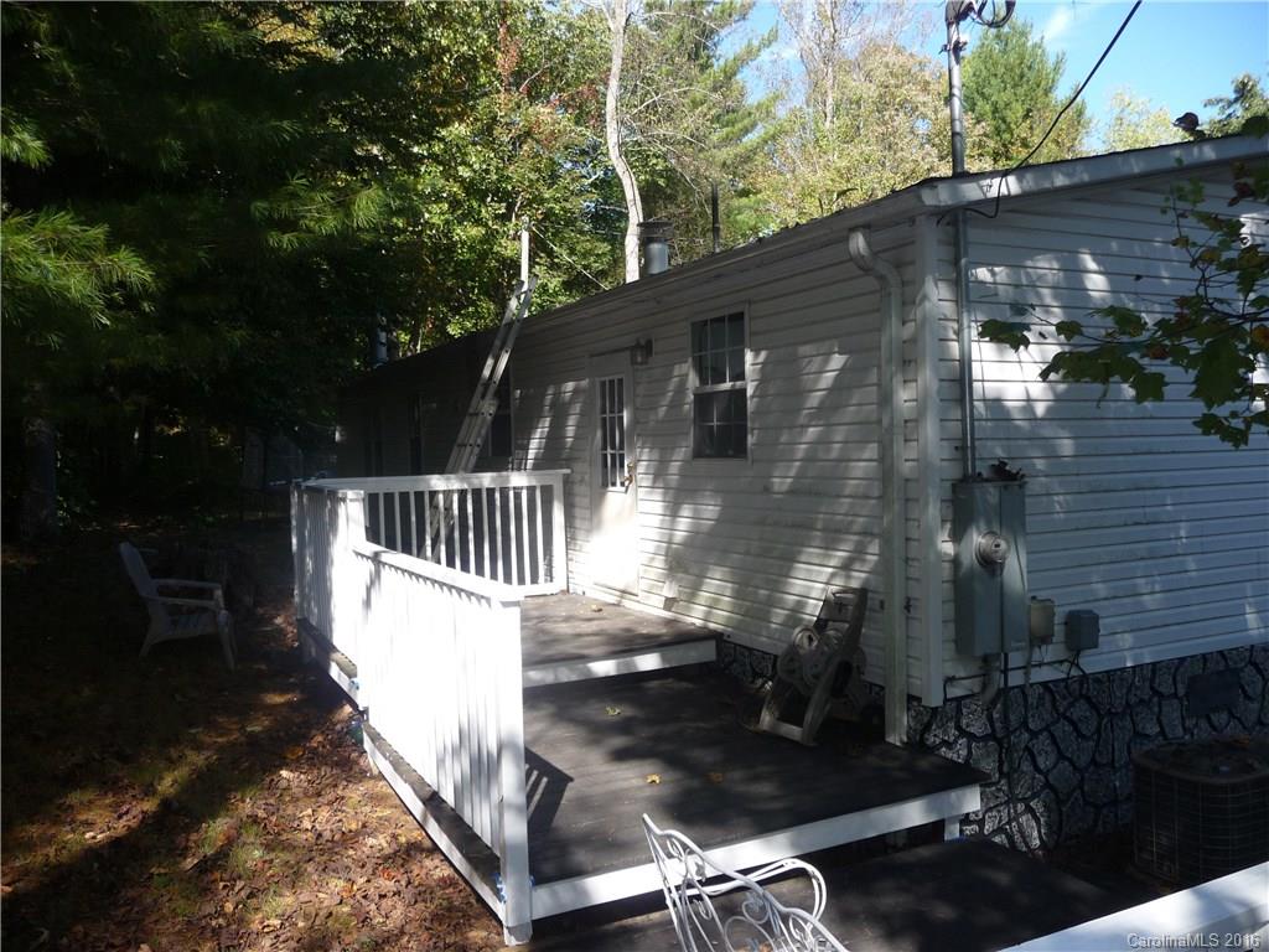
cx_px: 634
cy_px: 476
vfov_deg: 49.7
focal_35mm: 28
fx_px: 1026
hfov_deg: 63.4
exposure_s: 1/320
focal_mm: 4.7
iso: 100
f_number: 3.3
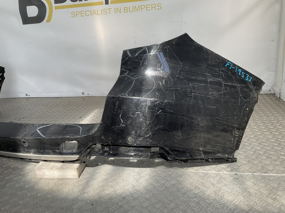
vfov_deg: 48.2
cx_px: 142
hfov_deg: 61.7
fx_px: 239
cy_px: 106
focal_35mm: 29
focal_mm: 3
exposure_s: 1/333
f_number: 1.8
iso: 16
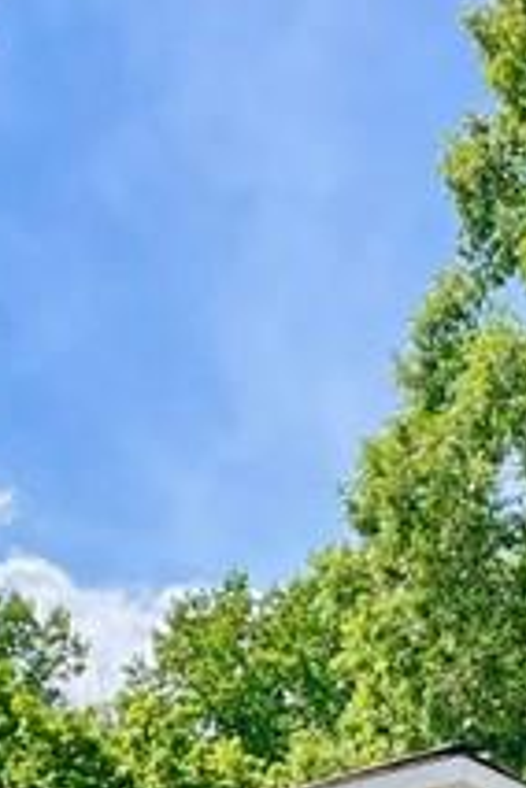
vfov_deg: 14.8
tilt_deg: +3.8
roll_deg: -0.5
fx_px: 2849
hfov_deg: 10.5
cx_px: 189
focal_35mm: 130
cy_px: 1121
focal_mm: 5.1
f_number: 1.6
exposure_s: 1/1580
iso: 50
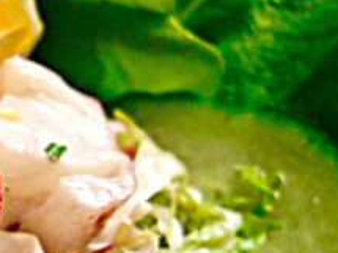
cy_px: 327
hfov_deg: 15.6
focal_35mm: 115
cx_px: -193
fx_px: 1122
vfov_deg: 12.5
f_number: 2.4
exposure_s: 1/20
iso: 64
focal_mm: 4.12
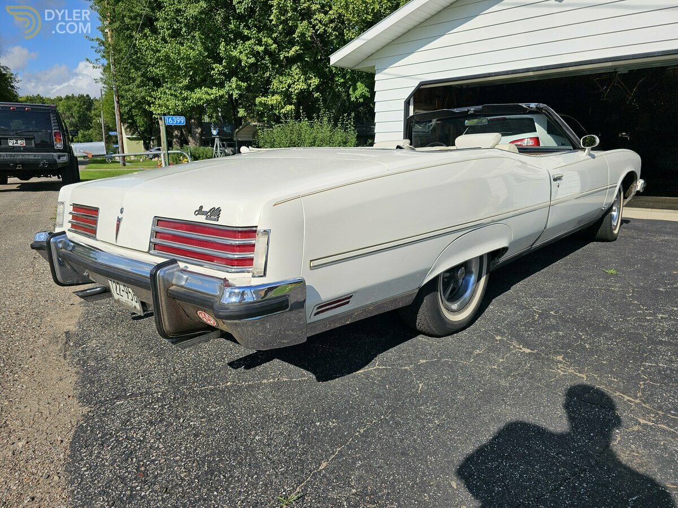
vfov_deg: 58.9
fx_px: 450
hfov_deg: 73.9
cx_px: 339
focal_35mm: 23
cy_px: 254
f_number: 1.7
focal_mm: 6.3
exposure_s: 1/1096
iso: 10
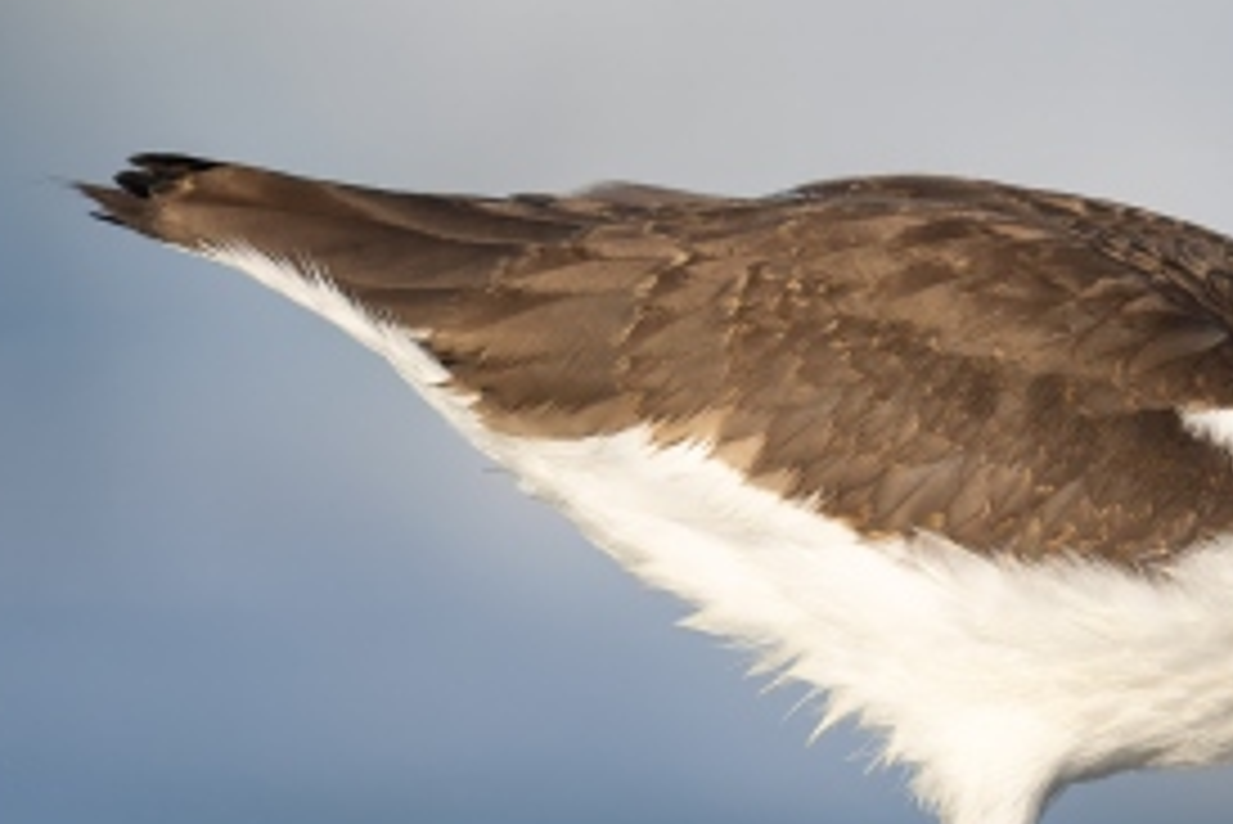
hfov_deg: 0.9
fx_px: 79910
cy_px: 480
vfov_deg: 0.6
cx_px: 1588
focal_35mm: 2332
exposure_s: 1/2500
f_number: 8
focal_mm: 800
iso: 1250
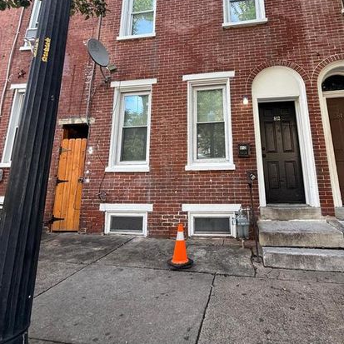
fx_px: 225
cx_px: 207
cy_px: 133
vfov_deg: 73.8
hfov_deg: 74.0
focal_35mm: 20
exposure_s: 1/151
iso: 50
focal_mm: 2.22
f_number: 2.2
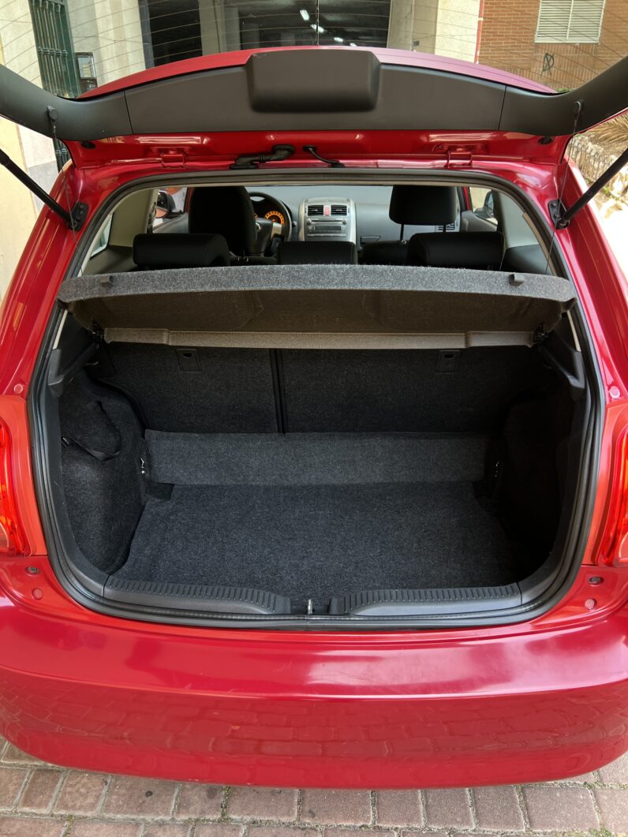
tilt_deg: -27.9
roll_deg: +0.8
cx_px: 314
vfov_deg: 67.3
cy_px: 418
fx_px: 629
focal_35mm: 26
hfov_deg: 53.1
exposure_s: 1/121
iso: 100
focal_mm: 5.7
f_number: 1.5
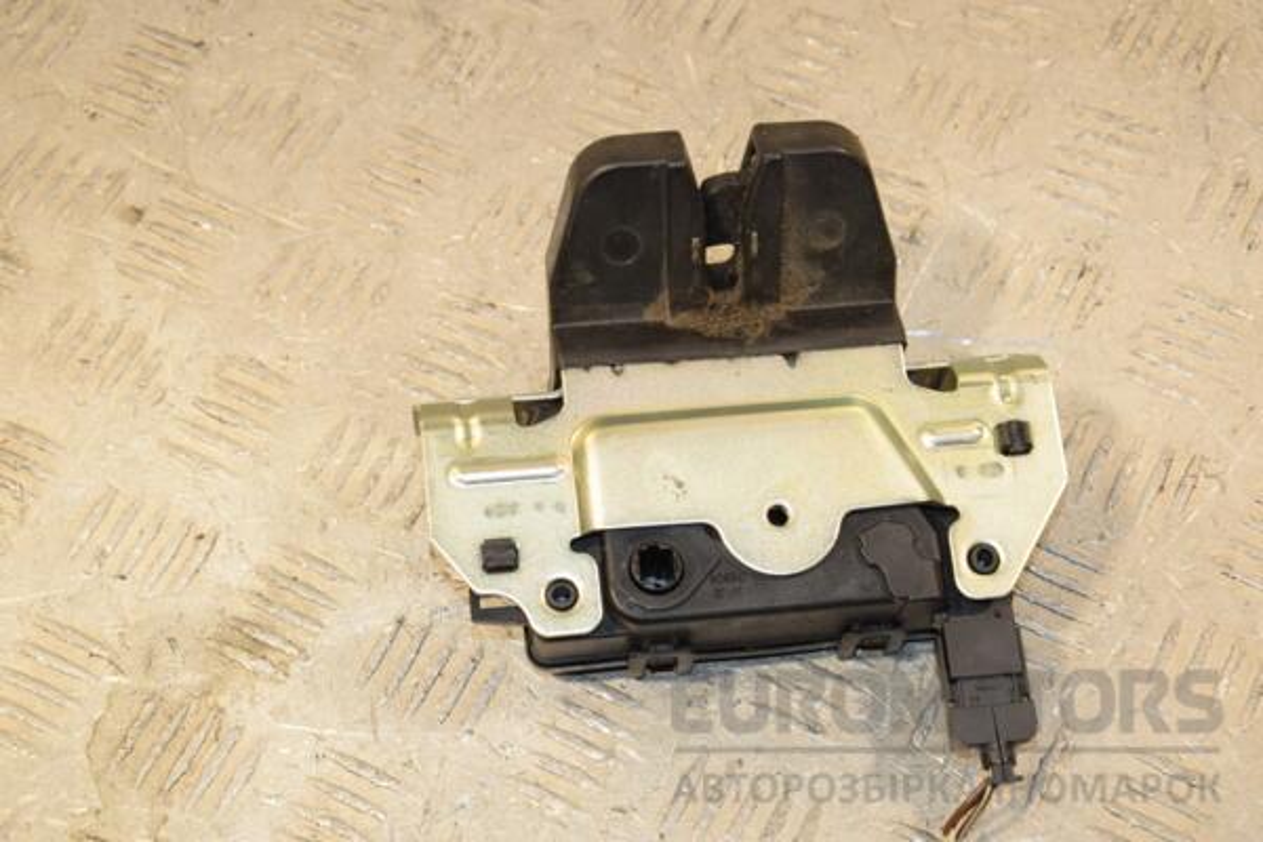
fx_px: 2526
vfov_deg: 18.9
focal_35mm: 72
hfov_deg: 28.1
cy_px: 421
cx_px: 632
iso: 800
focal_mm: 48
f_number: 7.1
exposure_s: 1/200
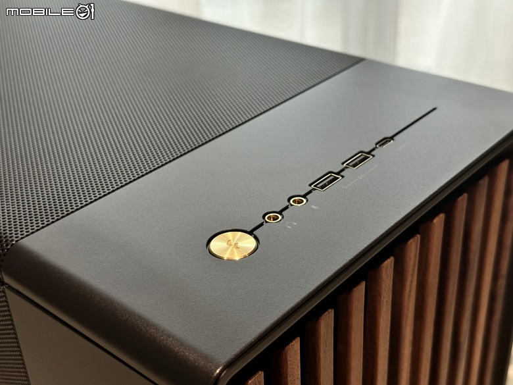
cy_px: 192
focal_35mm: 48
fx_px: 711
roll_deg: +2.8
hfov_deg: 39.7
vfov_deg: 30.3
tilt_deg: -30.2
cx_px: 256
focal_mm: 6.86
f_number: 1.78
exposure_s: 1/93
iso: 80
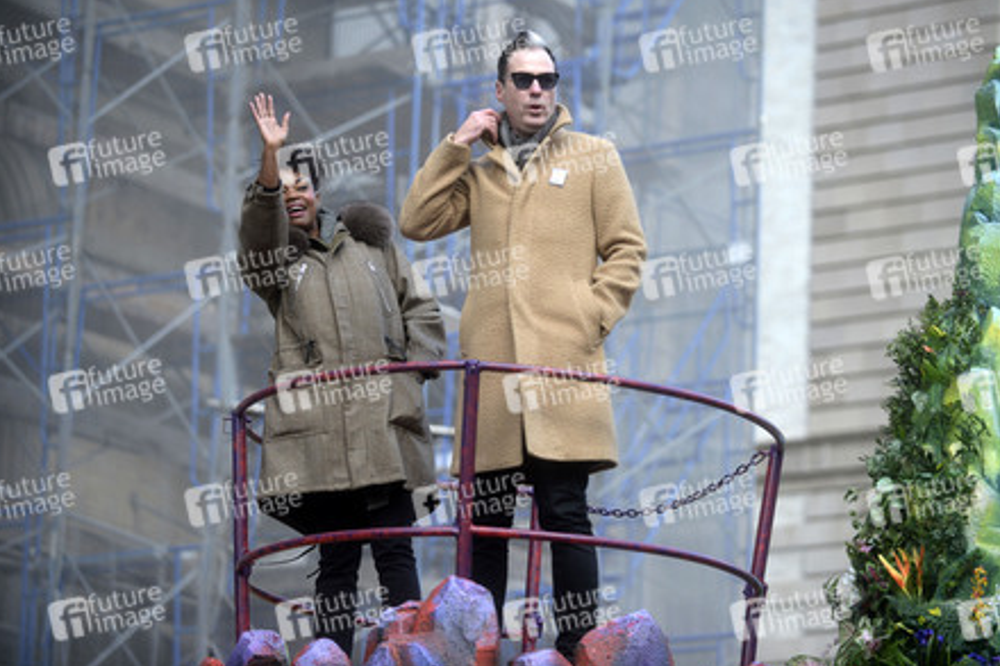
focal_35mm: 138
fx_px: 3832
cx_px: 500
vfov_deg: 9.9
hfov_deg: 14.9
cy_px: 330
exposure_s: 1/1250
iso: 400
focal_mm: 135
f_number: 5.6
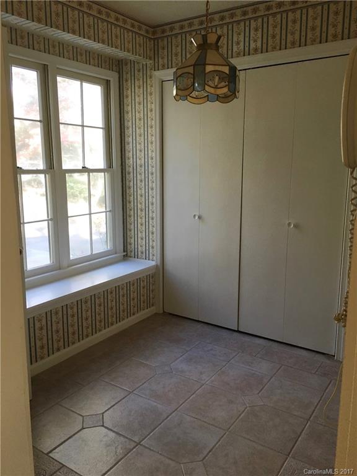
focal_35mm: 29
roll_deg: +0.2
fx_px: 399
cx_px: 178
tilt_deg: -9.4
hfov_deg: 48.2
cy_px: 238
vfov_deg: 61.7
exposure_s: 1/30
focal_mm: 4.15
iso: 40
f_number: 2.2
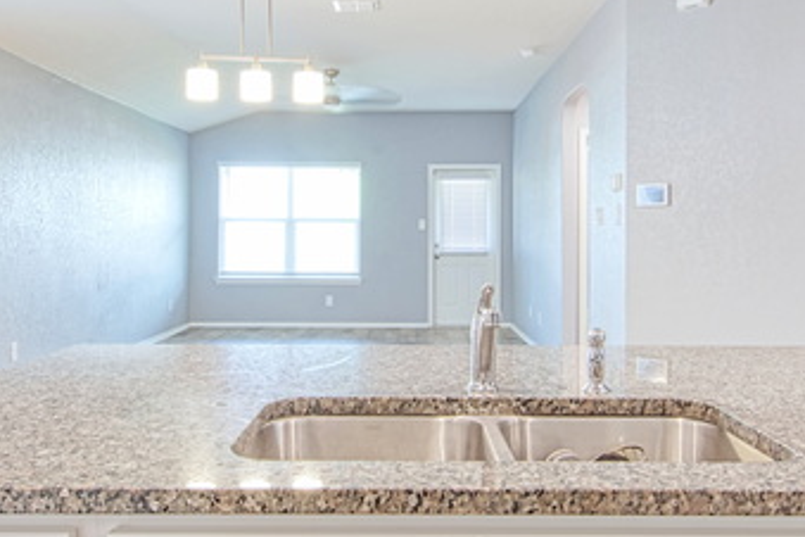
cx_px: 416
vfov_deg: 38.8
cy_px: 229
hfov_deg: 55.8
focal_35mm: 34
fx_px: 760
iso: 320
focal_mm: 12
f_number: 7.1
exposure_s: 1/13
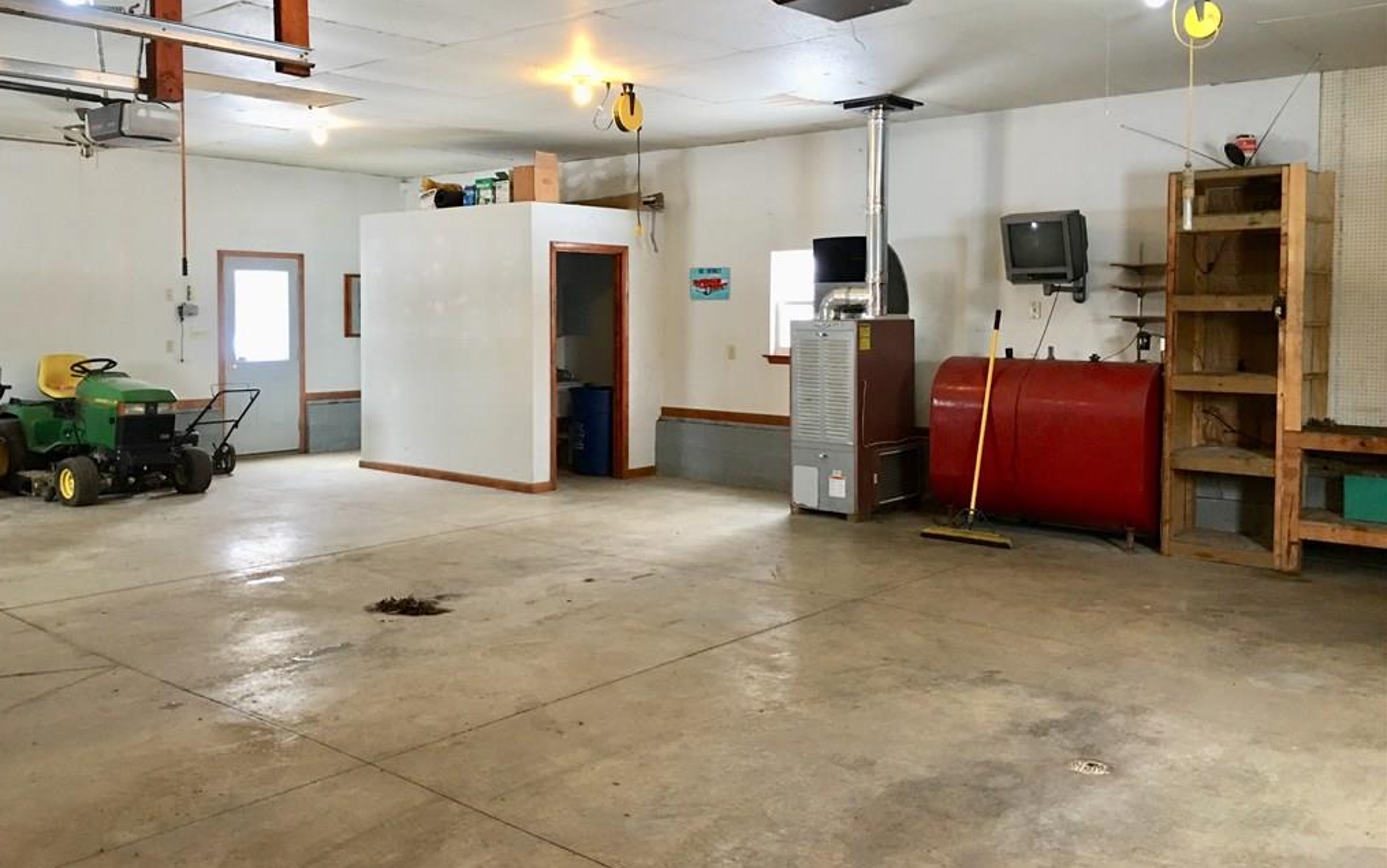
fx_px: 1172
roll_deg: -0.9
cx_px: 689
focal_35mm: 31
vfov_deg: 40.5
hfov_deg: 61.2
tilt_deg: -3.5
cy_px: 370
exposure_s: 1/15
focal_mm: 4.15
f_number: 2.2
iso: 100
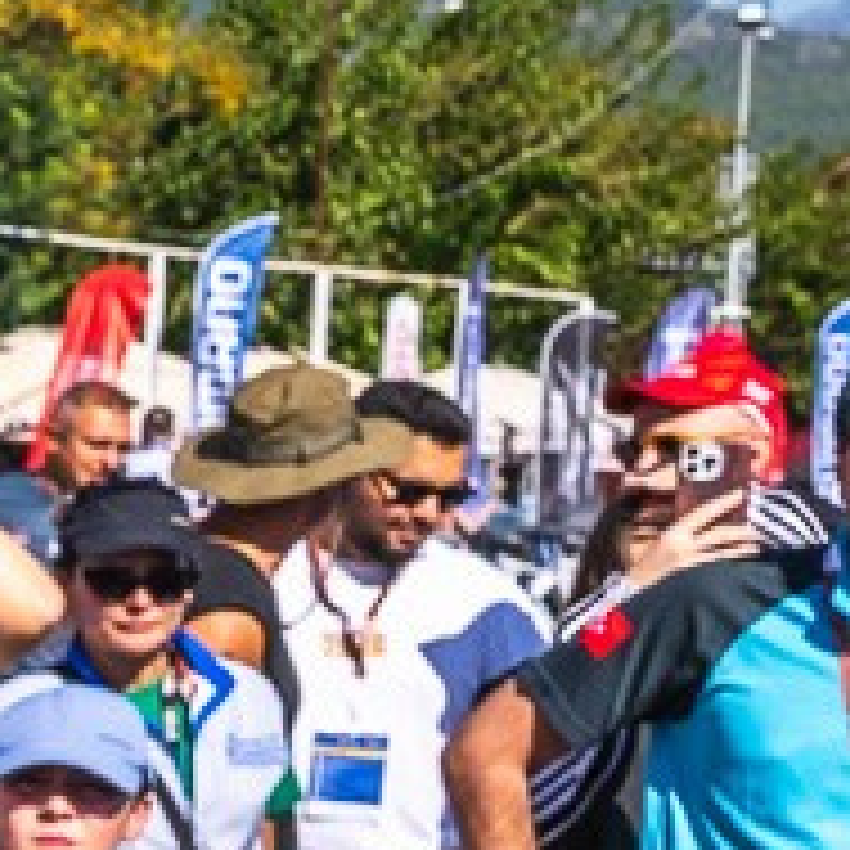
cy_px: 848
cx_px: -2019
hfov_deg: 8.6
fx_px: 4306
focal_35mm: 155
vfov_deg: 11.2
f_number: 8
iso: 320
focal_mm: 27
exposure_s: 1/1600
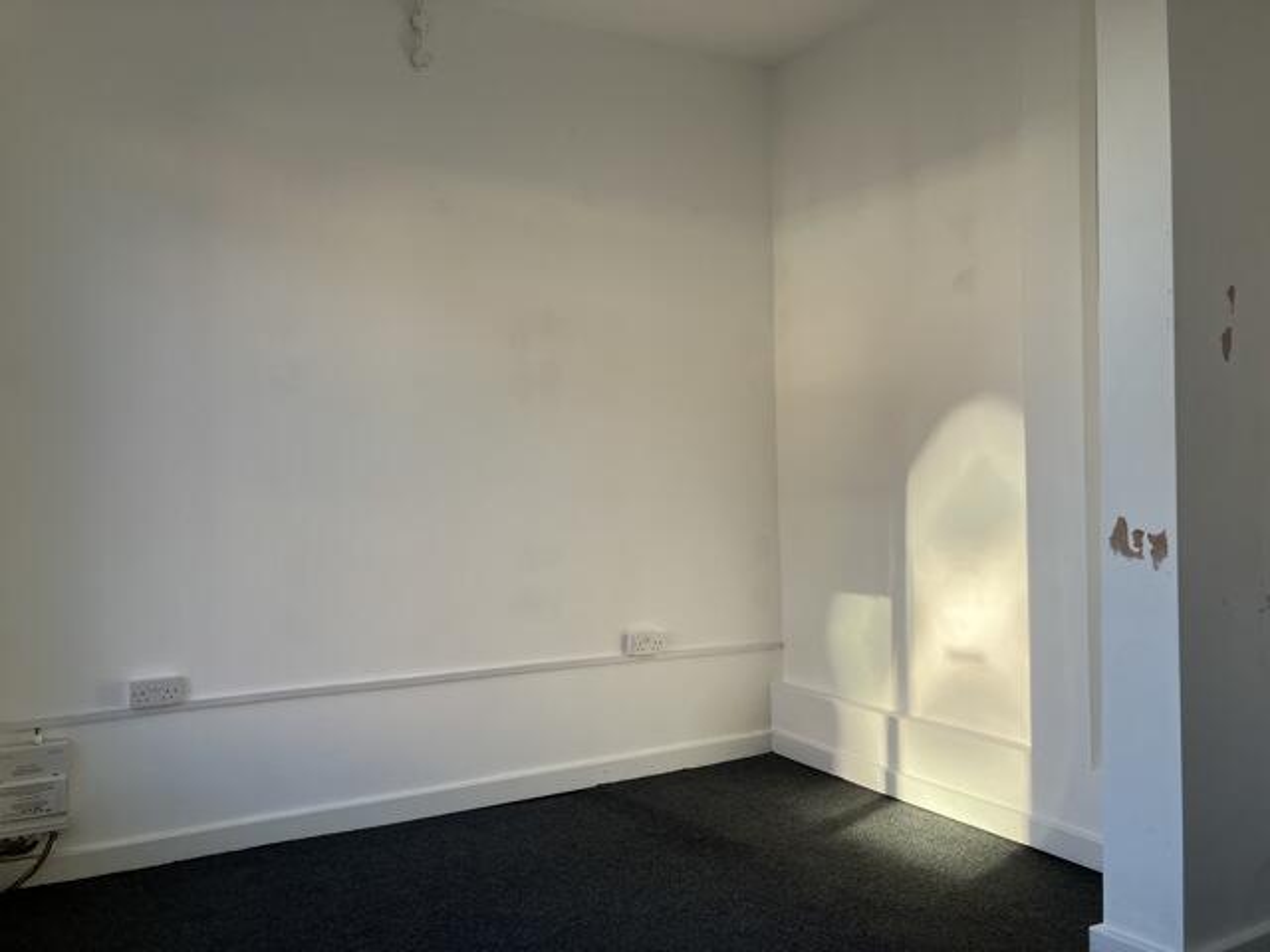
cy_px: 476
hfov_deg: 63.4
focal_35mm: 28
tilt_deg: +1.3
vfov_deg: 49.7
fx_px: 1027
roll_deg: +1.0
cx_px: 635
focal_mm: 3.99
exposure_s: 1/134
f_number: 1.8
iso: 32
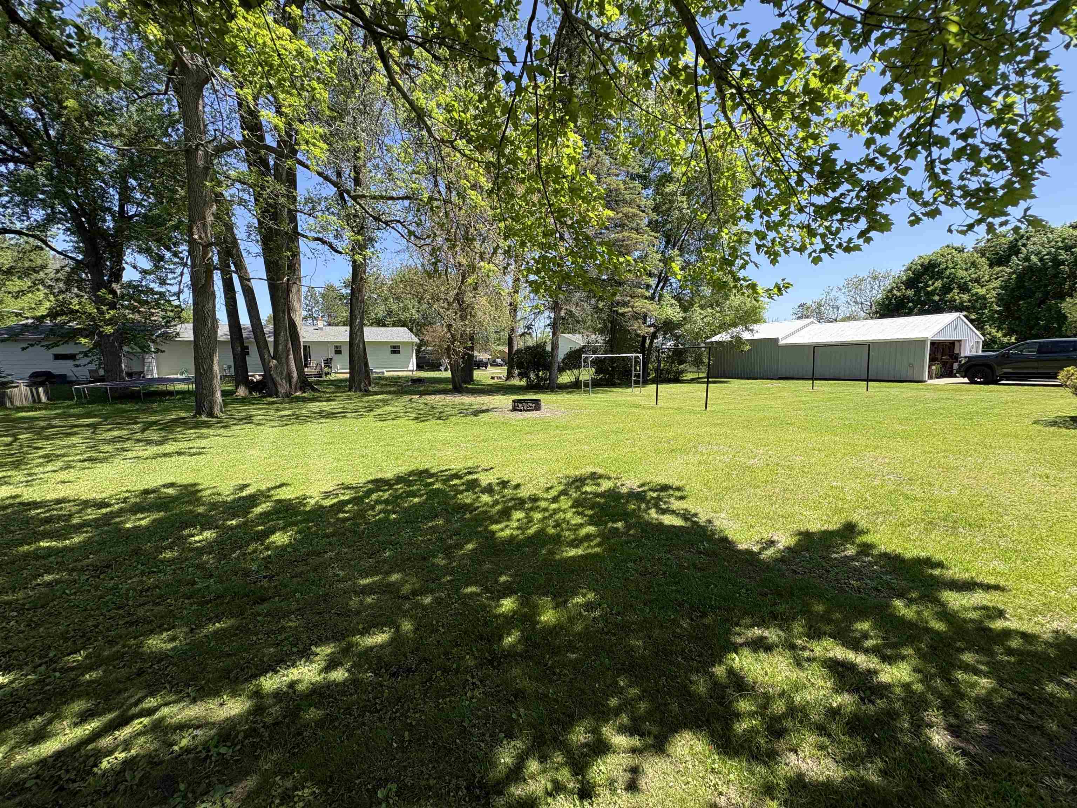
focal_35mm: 14
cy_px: 404
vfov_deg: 85.7
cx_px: 538
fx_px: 436
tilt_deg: -6.1
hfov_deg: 102.1
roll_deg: +1.7
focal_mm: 2.22
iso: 40
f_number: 2.2
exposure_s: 1/763
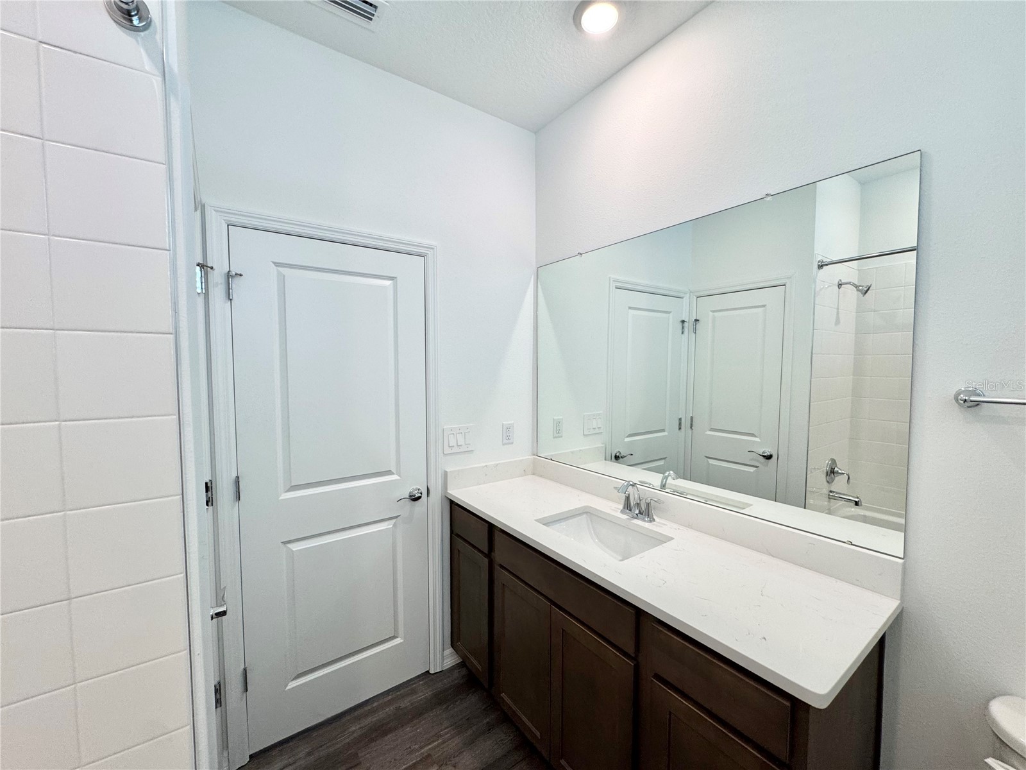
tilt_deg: -3.0
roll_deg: +0.3
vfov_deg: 85.7
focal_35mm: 14
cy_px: 385
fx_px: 415
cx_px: 513
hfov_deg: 102.1
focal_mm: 2.22
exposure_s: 1/120
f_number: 2.2
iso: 125
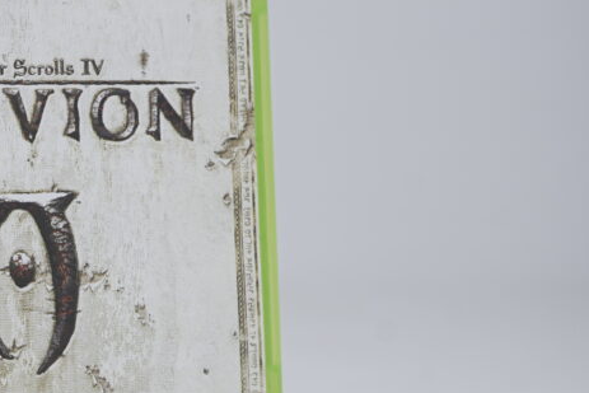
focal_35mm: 101
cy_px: 182
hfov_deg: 19.6
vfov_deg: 13.6
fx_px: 1653
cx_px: 1
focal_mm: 39
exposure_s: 1/8
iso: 100
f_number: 5.6
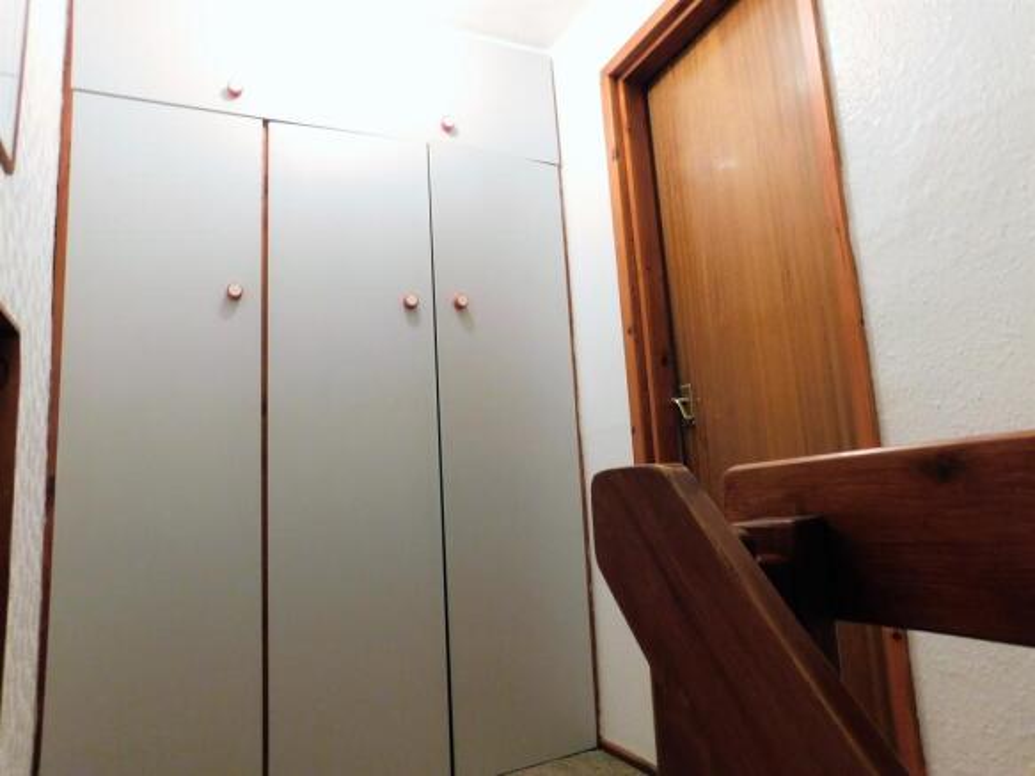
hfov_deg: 71.6
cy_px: 388
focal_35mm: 24
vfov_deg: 56.8
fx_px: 717
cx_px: 518
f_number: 3
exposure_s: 1/8
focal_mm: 4.1
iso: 500
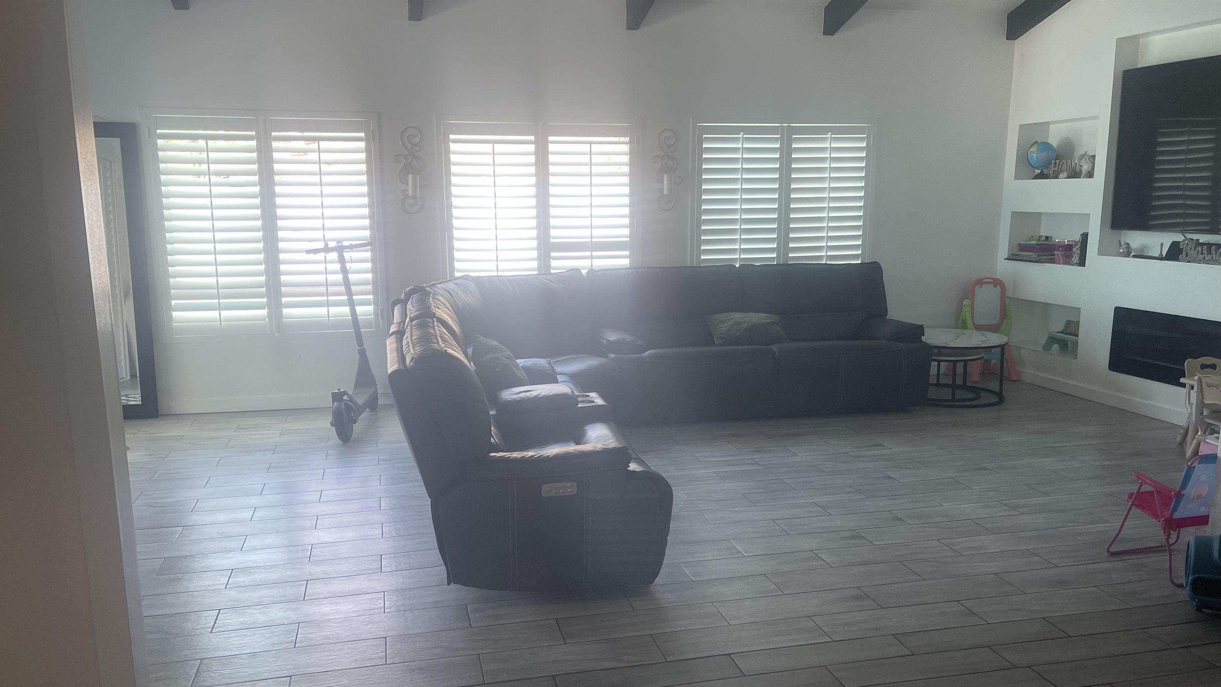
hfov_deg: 67.9
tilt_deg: -10.4
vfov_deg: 41.5
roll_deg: +0.3
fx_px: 907
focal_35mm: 28
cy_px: 364
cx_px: 605
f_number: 1.6
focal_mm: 5.1
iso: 100
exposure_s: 1/120
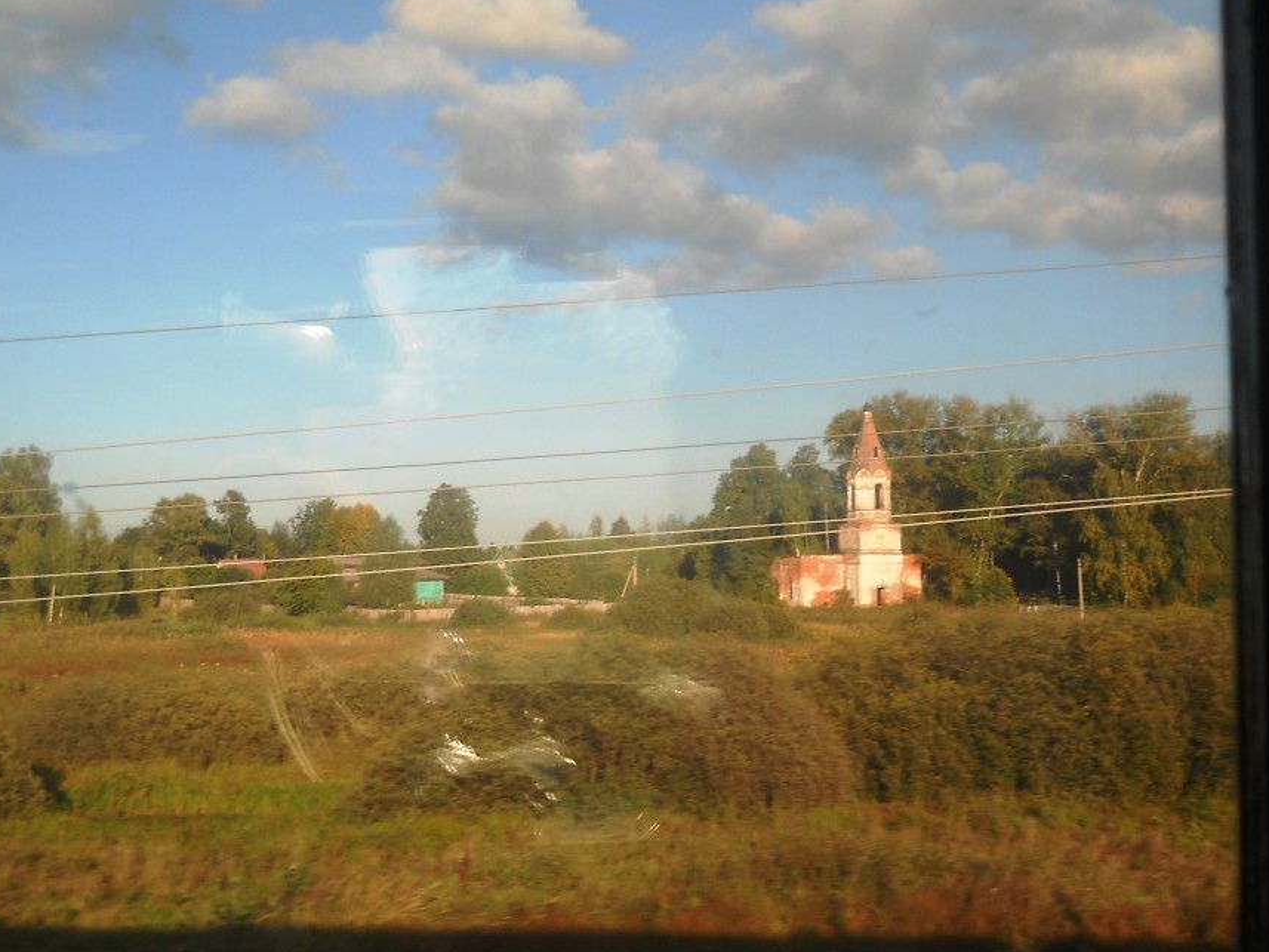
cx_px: 601
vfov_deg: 29.7
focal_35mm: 49
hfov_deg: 38.9
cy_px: 508
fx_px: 1797
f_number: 5.5
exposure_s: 1/160
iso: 80
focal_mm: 6.72
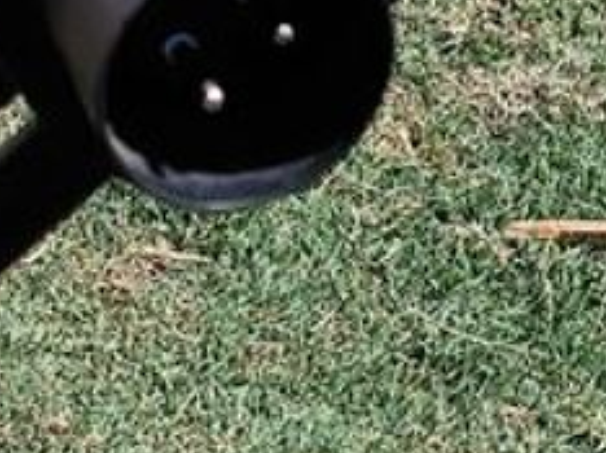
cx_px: 300
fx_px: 2396
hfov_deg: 14.4
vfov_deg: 10.2
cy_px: 835
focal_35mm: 137
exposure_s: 1/900
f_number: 1.75
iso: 263
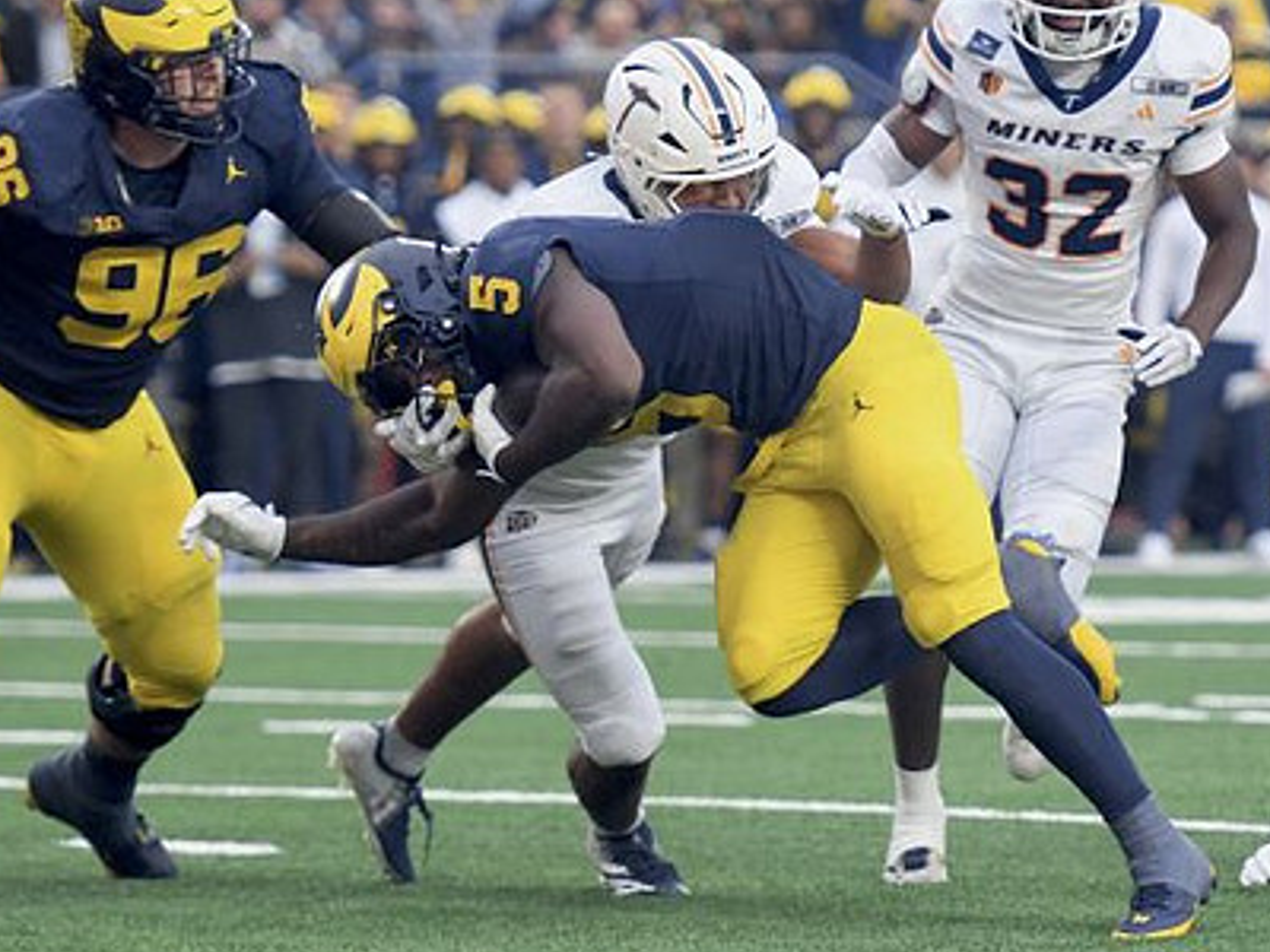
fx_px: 11850
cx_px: 835
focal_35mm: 323
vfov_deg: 4.6
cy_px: 416
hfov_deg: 6.1
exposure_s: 1/1000
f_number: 2.8
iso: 1000
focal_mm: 155
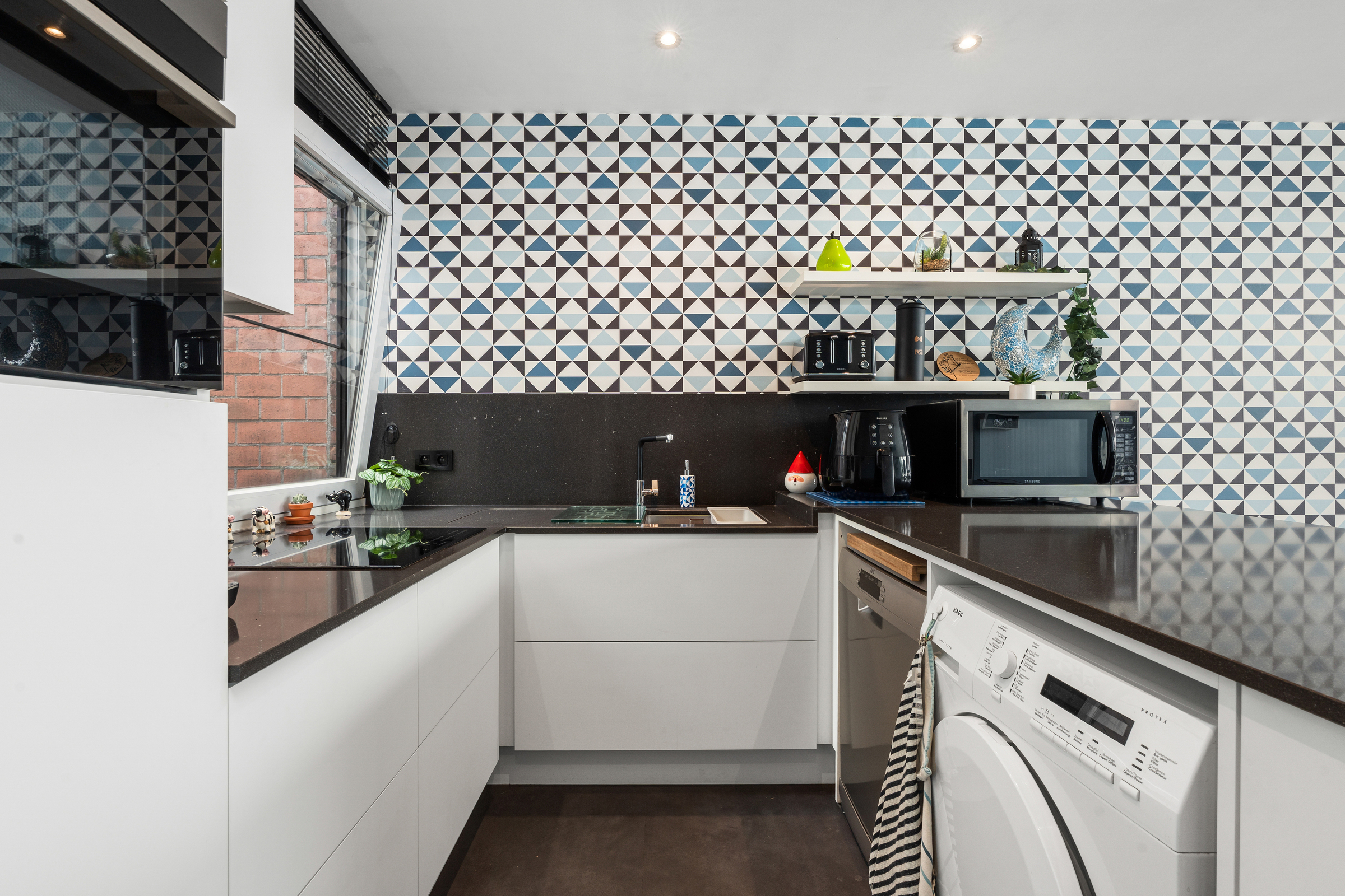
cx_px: 672
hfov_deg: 96.7
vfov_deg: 73.7
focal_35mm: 16
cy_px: 448
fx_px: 598
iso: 250
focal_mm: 16
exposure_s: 1/6
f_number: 11
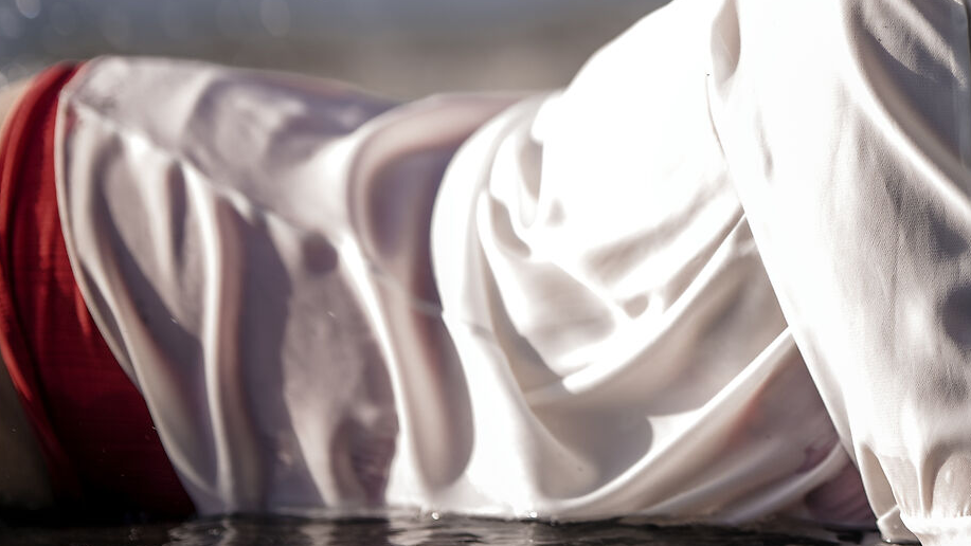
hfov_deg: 7.4
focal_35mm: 288
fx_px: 7416
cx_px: 1085
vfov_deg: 4.2
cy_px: -99
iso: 100
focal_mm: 105
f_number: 1.4
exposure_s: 1/1600
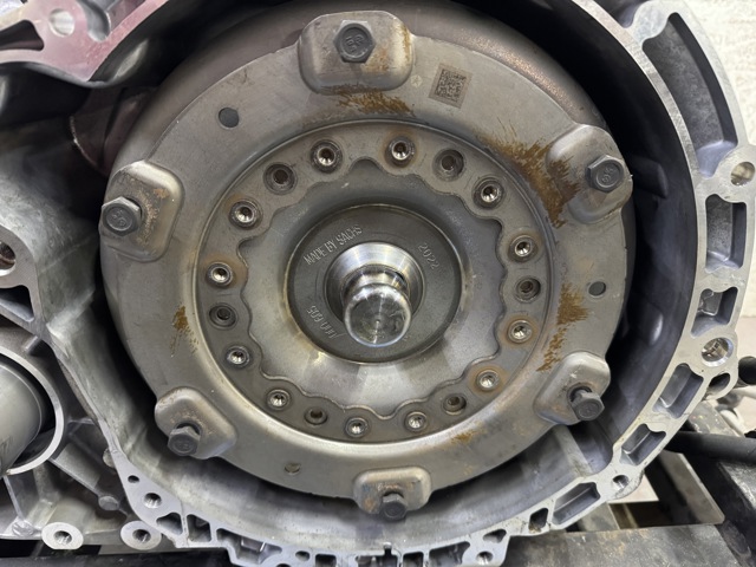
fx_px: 524
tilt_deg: -29.2
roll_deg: +1.4
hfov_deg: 71.6
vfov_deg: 56.8
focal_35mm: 24
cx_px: 378
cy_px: 284
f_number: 1.78
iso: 640
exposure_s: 1/33
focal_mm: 6.76
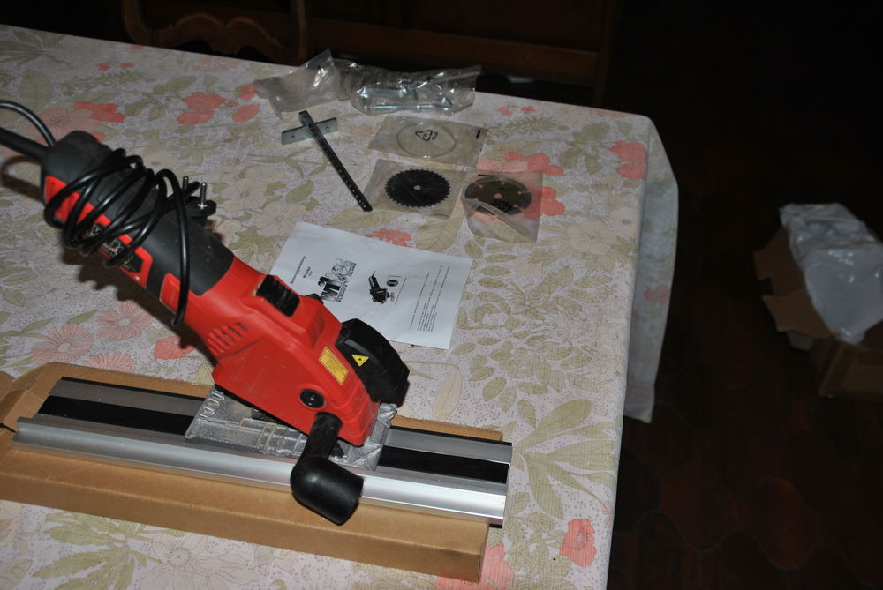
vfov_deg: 40.1
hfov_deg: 57.2
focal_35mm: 33
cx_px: 442
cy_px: 295
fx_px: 810
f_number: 4
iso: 100
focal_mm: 22
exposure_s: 1/125
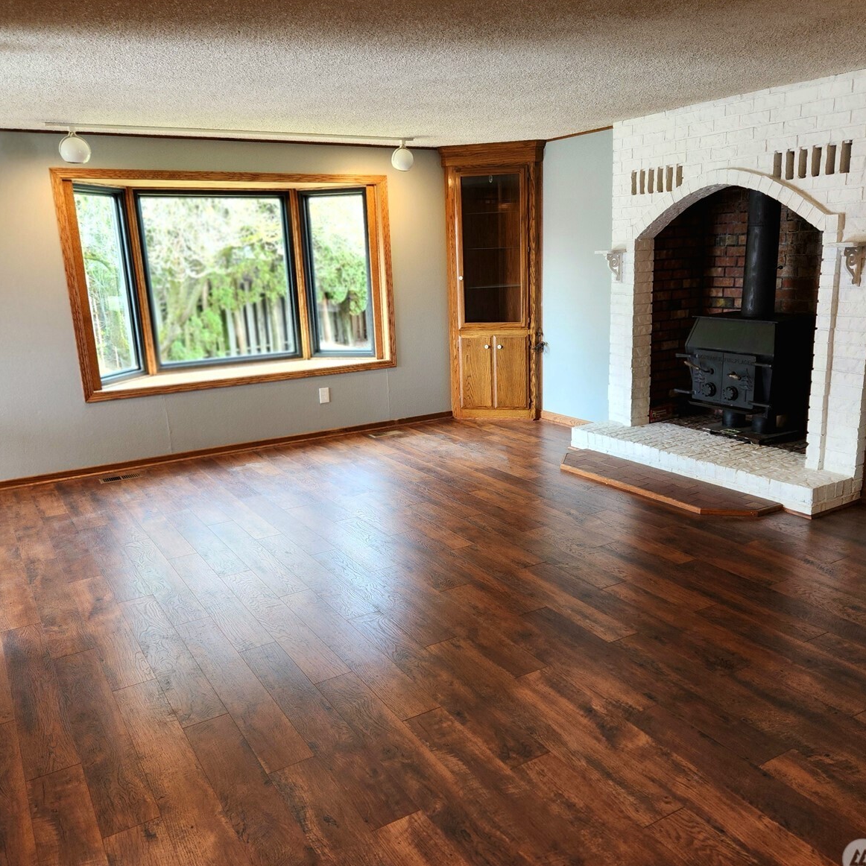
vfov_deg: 57.3
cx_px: 440
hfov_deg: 57.3
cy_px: 442
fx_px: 793
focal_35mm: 28
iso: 160
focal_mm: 5.4
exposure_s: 1/120
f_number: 1.8
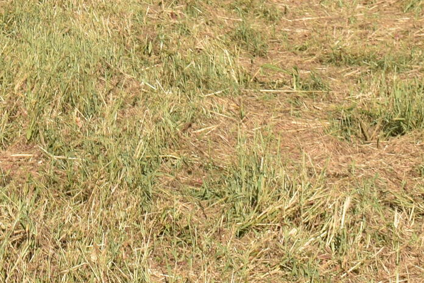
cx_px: -149
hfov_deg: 11.8
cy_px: -239
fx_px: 1979
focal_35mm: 168
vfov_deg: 7.9
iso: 110
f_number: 8
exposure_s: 1/250
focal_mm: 26
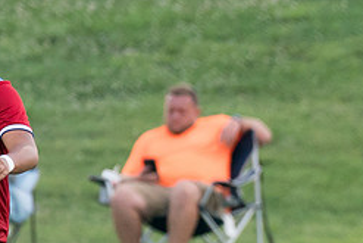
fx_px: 11864
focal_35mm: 1176
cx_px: -110
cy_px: 148
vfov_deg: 1.2
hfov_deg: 1.8
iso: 1600
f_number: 4
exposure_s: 1/1250
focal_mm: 200
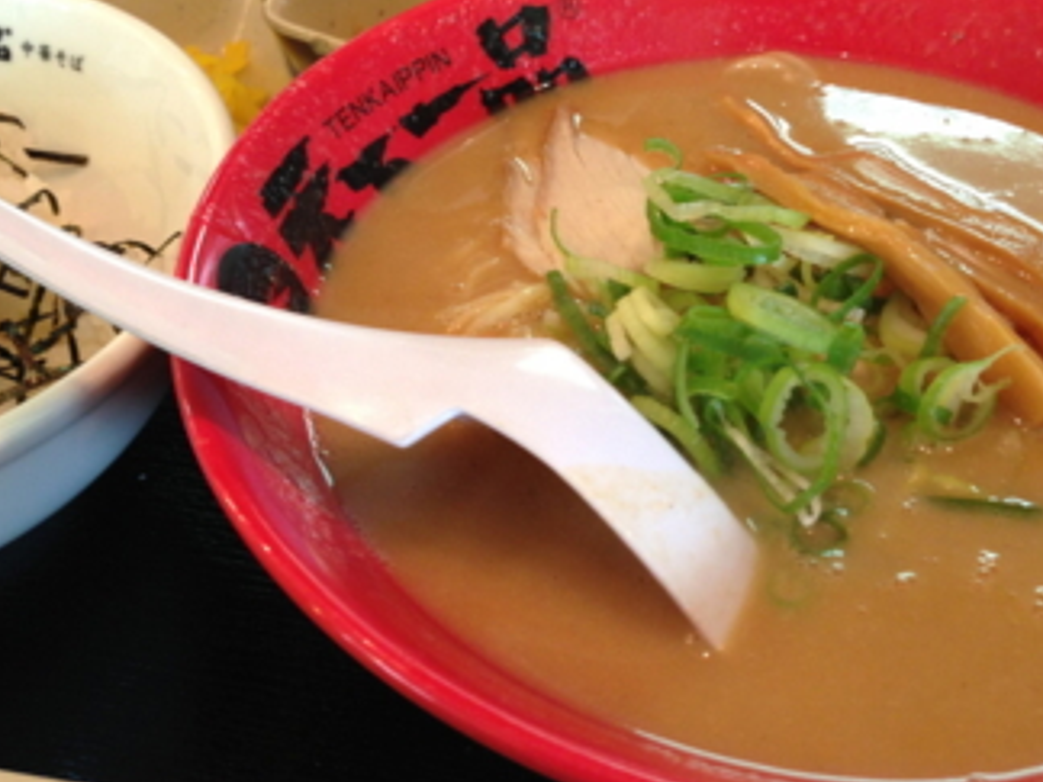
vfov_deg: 28.5
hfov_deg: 37.4
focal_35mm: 51
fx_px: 1537
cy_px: 343
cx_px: 425
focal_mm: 4.13
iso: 80
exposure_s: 1/20
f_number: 2.4
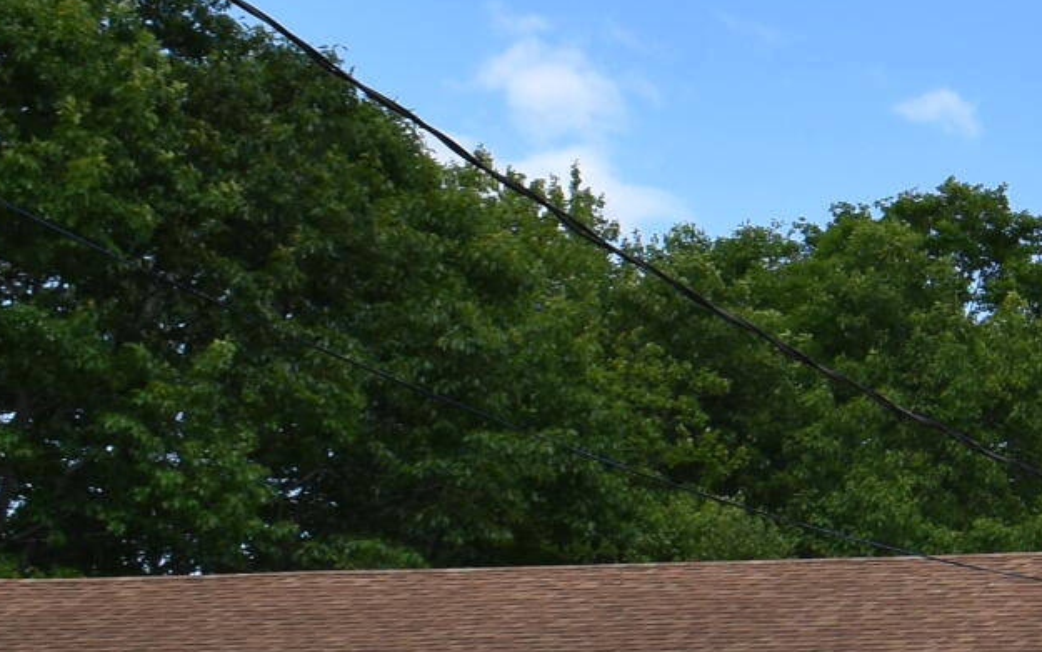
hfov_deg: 14.1
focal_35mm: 132
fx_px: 3750
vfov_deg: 9.9
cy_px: 248
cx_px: 1867
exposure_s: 1/250
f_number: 8
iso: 100
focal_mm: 18
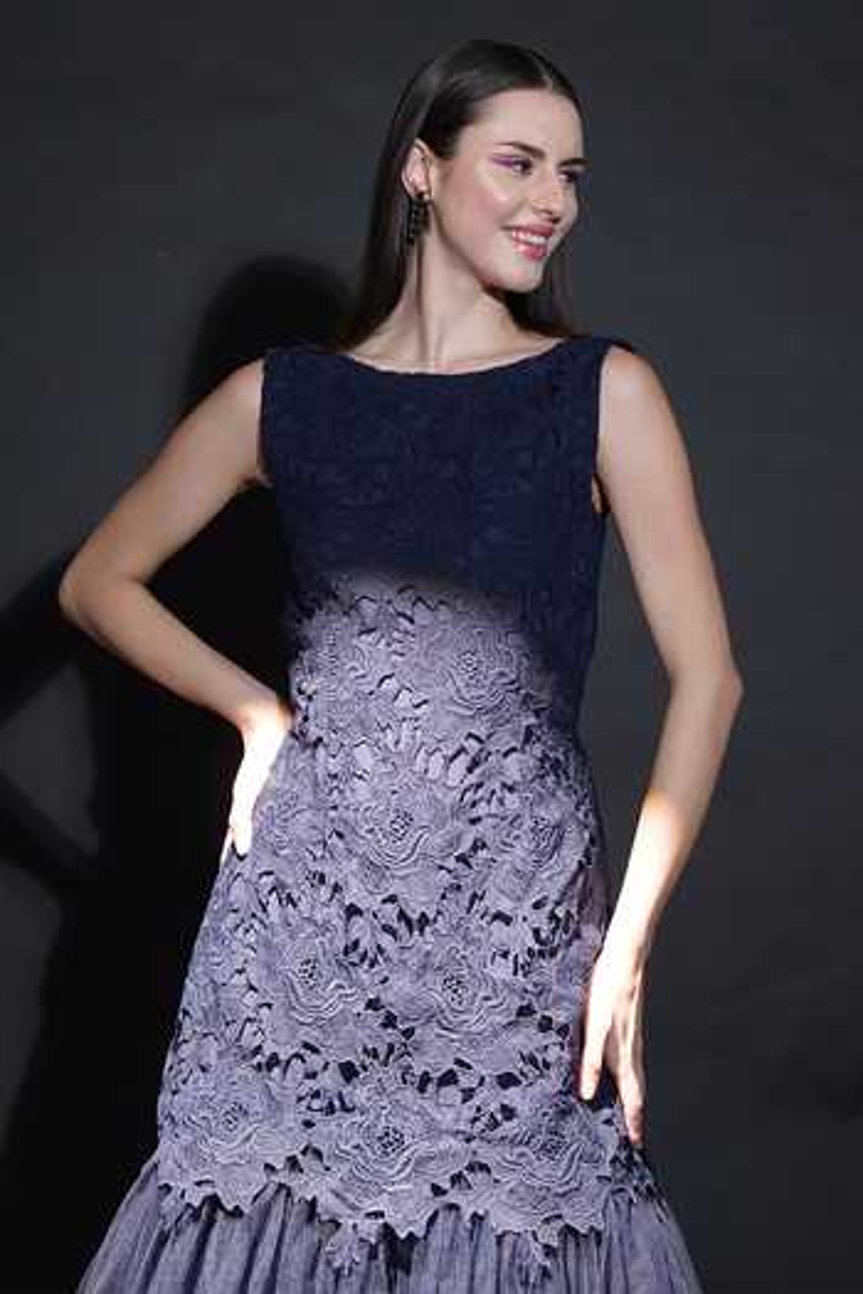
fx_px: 2517
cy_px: 647
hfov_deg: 19.5
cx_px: 432
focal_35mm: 70
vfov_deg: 28.8
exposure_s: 1/160
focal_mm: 70
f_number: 2.8
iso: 640
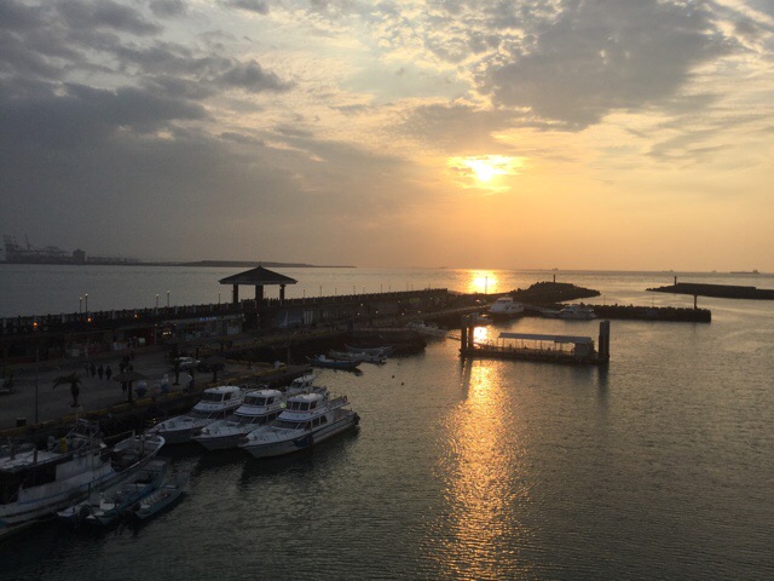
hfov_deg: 58.4
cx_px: 387
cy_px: 290
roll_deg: -2.0
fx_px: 693
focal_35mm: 31
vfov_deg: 45.4
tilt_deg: -1.7
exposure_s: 1/1538
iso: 25
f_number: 2.4
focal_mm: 3.3
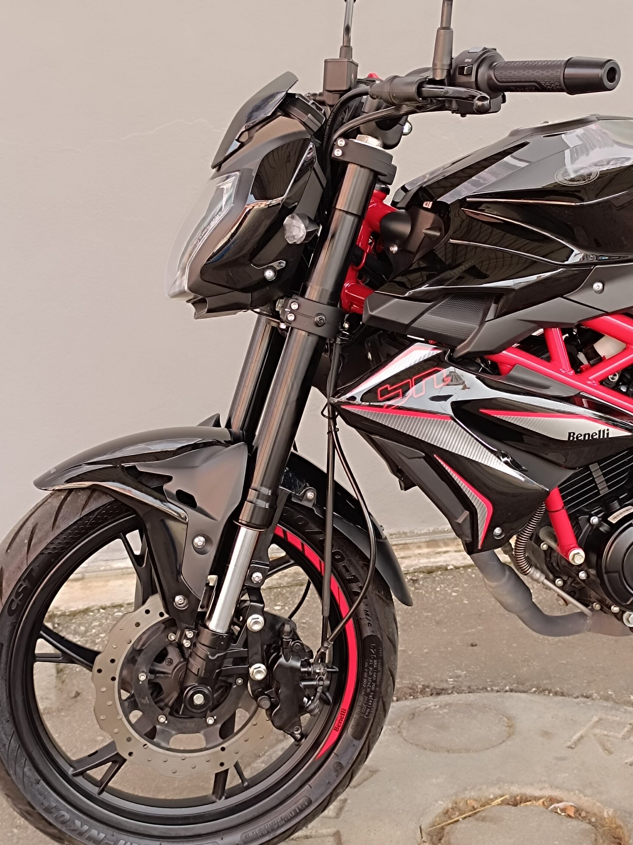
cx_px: 283
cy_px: 425
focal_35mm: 27
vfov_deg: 65.3
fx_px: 658
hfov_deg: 51.3
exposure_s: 1/100
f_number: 1.65
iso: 170
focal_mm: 6.14
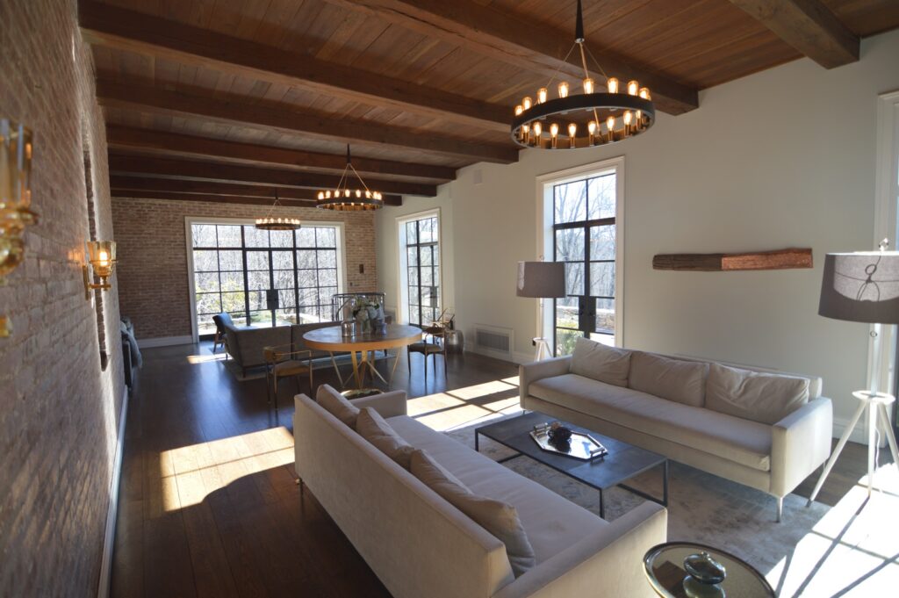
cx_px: 450
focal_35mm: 16
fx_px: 412
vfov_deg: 72.0
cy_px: 299
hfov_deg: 95.0
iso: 160
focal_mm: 11
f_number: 2.8
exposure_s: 1/125
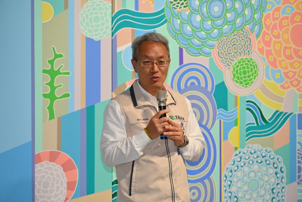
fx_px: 1007
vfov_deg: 11.4
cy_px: 101
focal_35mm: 120
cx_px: 151
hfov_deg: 17.1
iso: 3200
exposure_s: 1/500
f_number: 4
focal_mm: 120
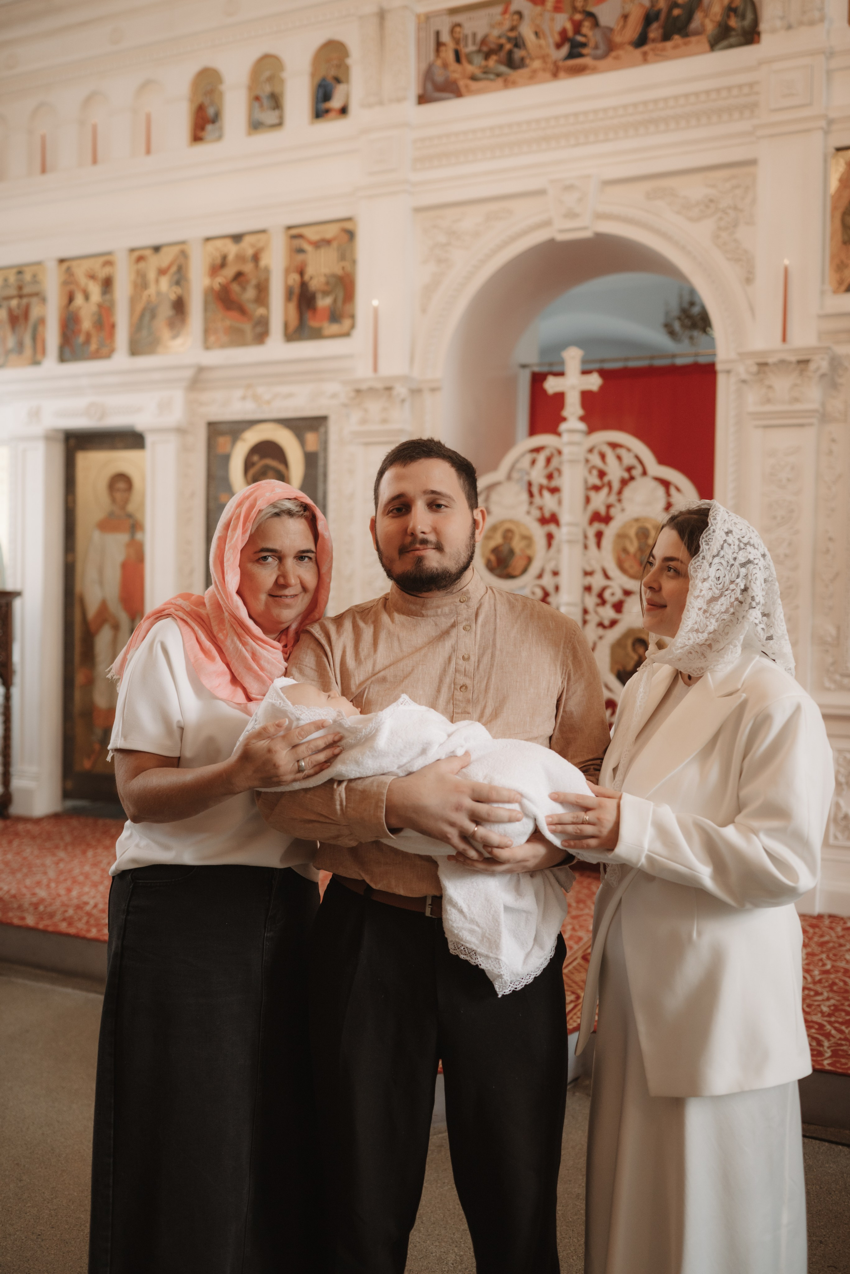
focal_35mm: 35
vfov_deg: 54.4
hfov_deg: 37.9
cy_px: 637
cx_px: 425
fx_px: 1238
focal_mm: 35
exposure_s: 1/250
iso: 640
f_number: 2.2
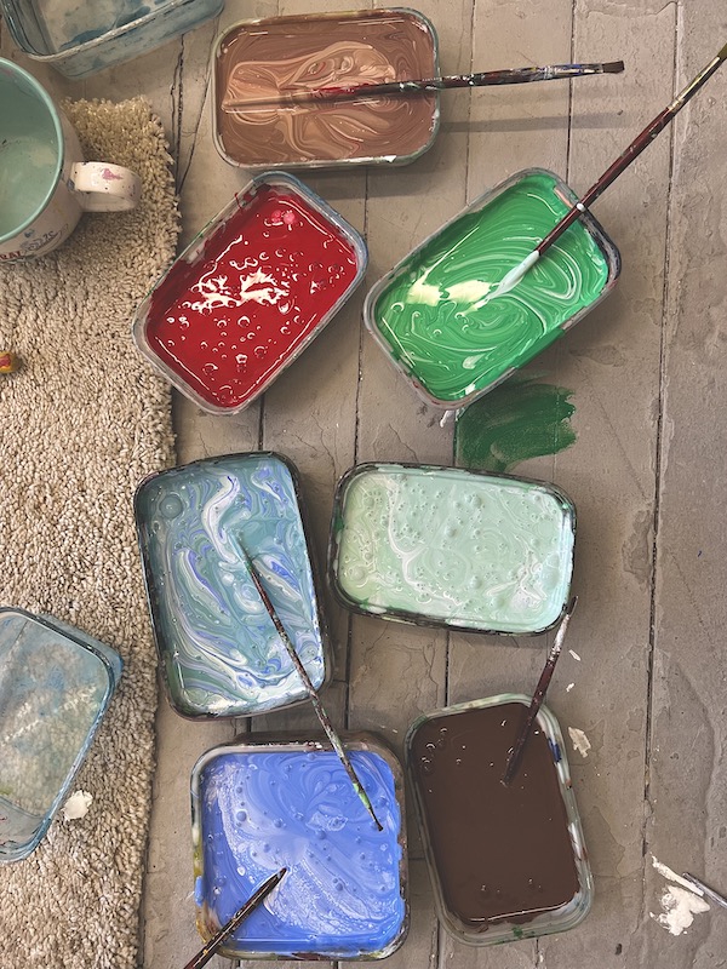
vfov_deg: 67.3
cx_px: 364
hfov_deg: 53.1
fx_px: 728
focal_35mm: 26
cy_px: 484
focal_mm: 5.7
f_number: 1.5
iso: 80
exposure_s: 1/100
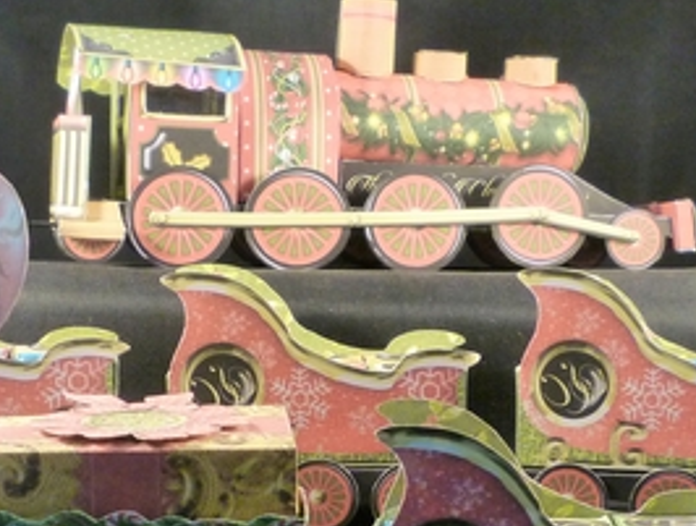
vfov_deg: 29.4
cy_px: 383
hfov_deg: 38.7
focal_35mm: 49
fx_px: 988
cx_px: 298
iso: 320
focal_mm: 5.2
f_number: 3.3
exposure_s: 1/30
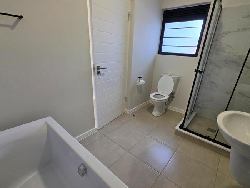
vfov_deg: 78.0
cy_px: 102
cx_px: 130
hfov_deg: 94.4
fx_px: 116
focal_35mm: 16
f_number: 1.9
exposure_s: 1/100
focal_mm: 2.2
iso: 80
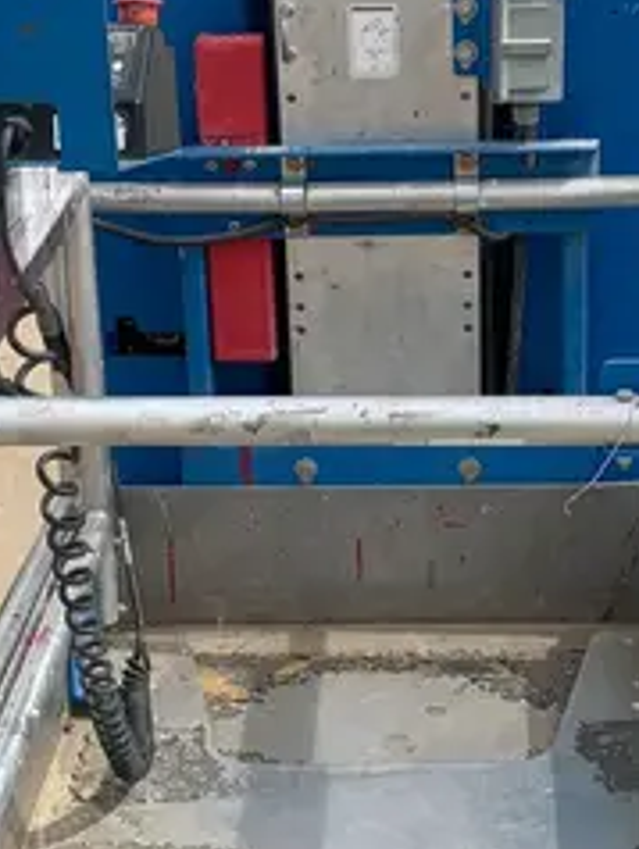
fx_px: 1966
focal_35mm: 80
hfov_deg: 18.4
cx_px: 414
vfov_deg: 24.4
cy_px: 369
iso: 25
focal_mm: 4.25
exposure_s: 1/1916
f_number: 1.8
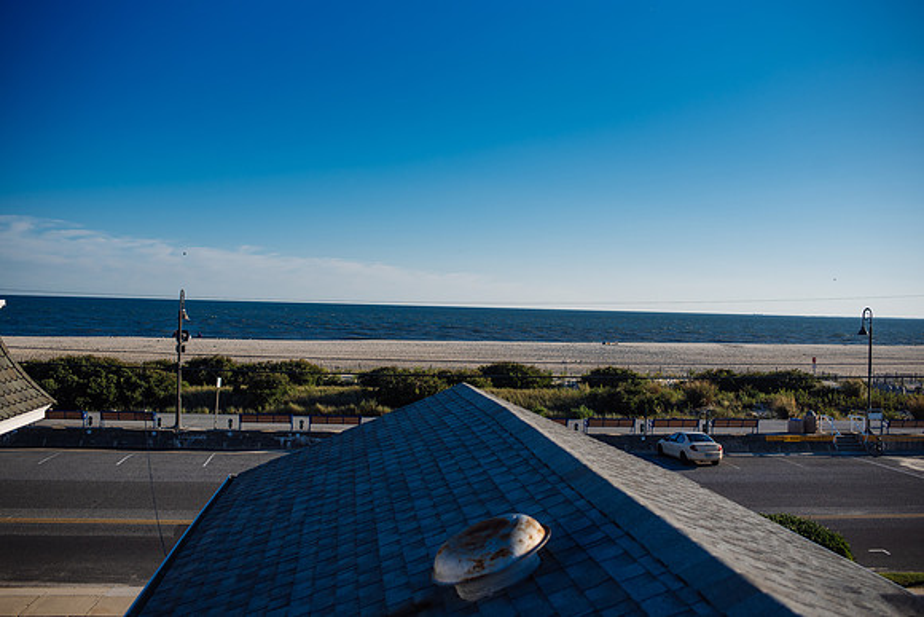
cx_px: 462
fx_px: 899
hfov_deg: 54.4
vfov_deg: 37.9
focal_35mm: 35
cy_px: 308
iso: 100
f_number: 2.8
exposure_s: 1/3200
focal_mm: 35
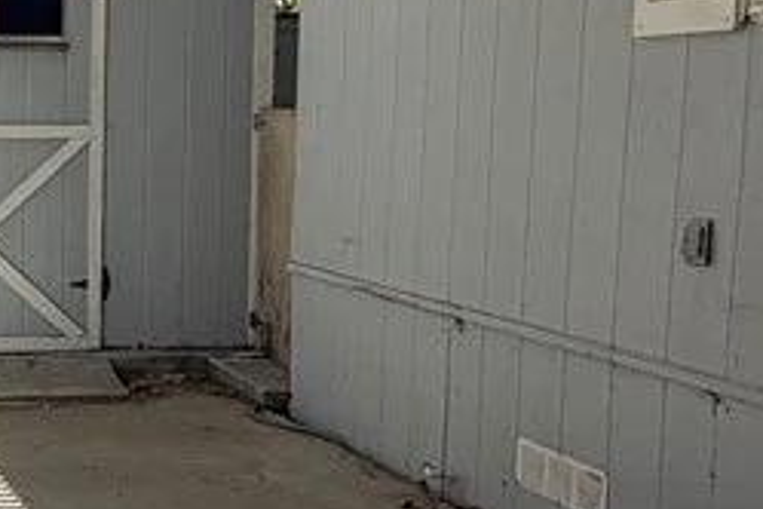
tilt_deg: -3.8
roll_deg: +0.2
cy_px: 202
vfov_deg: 22.6
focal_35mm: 60
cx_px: -64
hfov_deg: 30.2
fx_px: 1272
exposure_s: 1/651
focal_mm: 2.22
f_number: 2.2
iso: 40
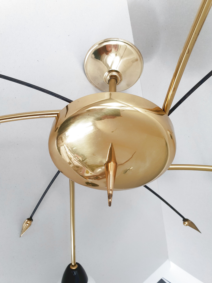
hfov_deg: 53.1
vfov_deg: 67.3
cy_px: 142
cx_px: 106
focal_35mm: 26
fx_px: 212
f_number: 2.4
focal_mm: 4.3
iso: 80
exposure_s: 1/50
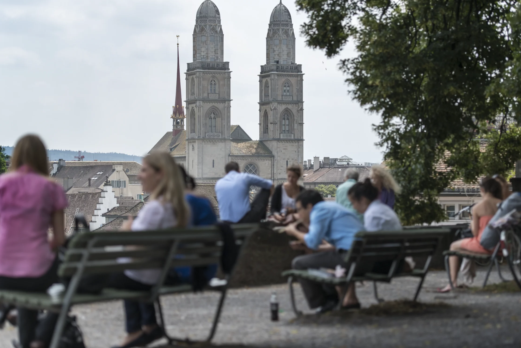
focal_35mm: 109
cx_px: 289
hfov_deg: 18.7
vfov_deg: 12.6
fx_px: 1577
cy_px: 157
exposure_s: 1/2000
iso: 160
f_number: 2.8
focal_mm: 95
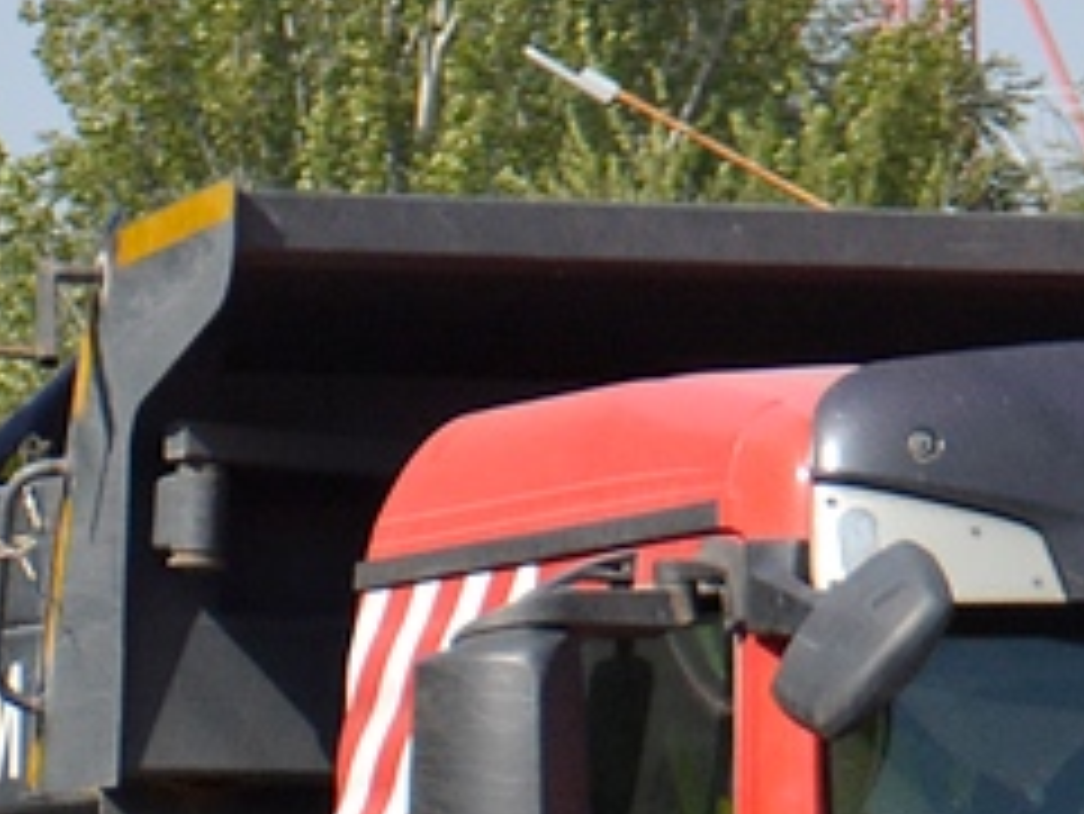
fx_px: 20240
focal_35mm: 646
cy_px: 1190
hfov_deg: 3.1
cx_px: 1133
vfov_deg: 2.3
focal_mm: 90
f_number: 7.1
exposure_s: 1/1600
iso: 400
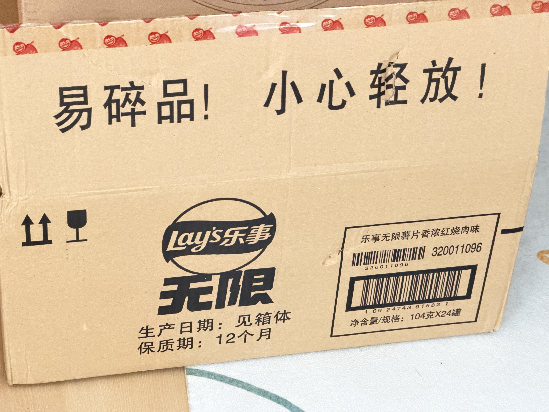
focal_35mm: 100
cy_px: 206
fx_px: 1586
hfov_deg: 19.6
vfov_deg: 14.8
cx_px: 274
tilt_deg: -41.3
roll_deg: -4.4
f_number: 2.8
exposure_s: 1/20
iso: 3200
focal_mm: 16.89
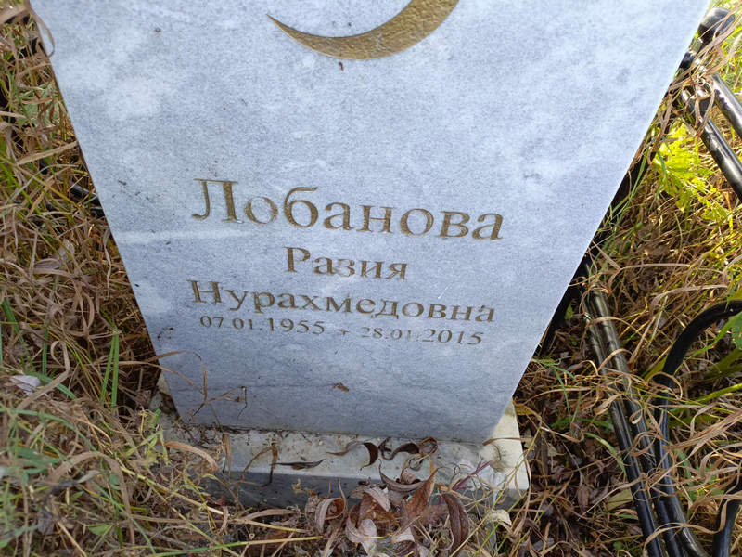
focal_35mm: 25
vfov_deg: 54.9
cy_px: 278
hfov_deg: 69.4
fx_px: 536
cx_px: 371
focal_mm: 4.76
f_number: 1.69
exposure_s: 1/120
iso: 251
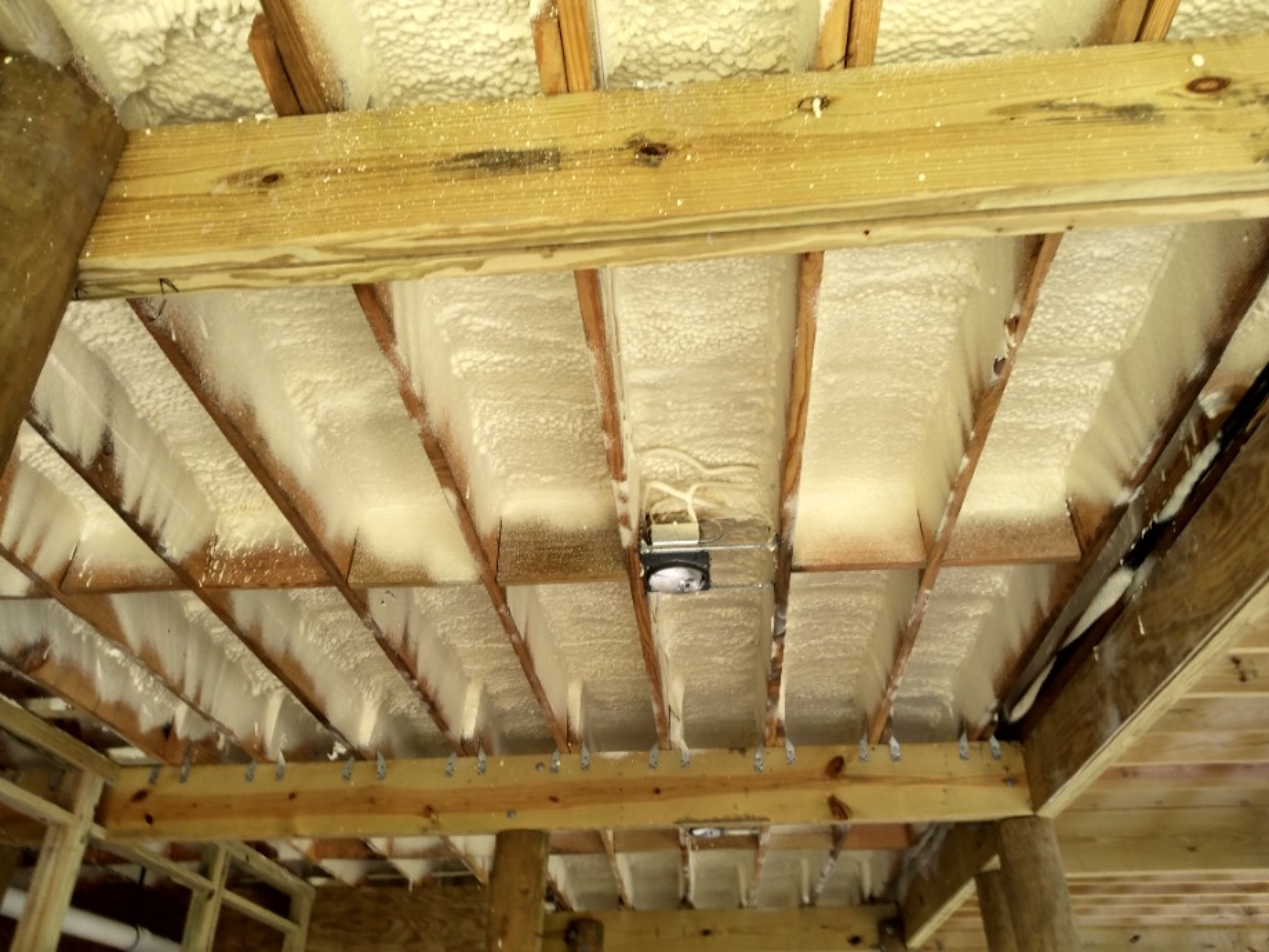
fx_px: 733
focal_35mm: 20
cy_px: 476
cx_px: 634
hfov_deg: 81.7
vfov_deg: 66.0
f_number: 2
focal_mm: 3.54
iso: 100
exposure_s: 1/239
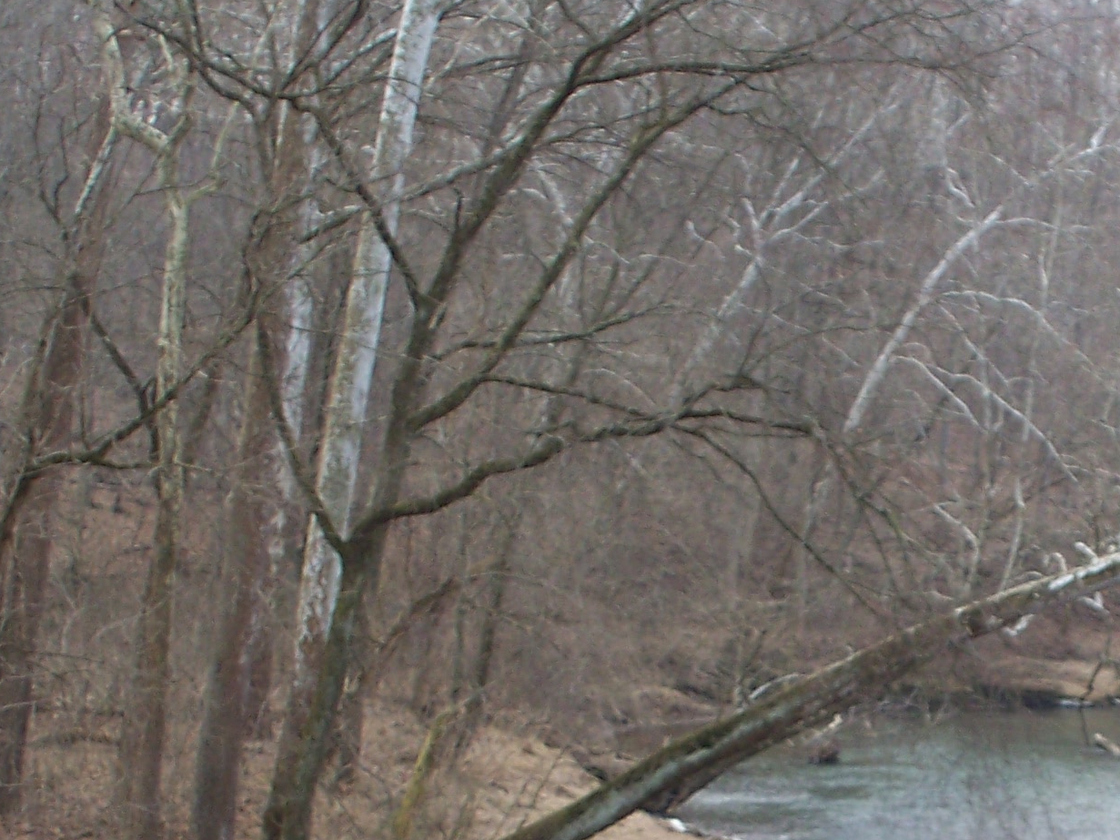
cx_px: 907
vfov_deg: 12.5
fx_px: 3785
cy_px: 824
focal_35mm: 117
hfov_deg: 16.7
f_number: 2.8
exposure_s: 1/250
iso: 64
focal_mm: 7.54
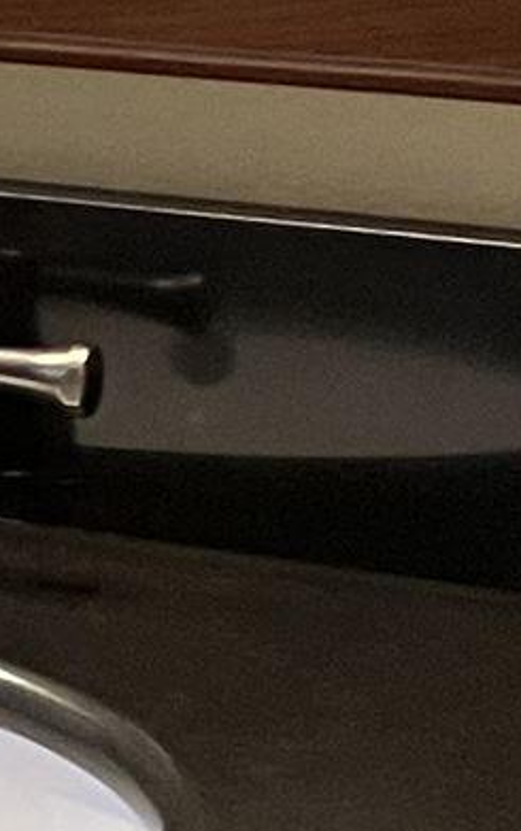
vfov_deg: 8.8
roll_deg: +4.0
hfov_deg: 4.8
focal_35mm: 233
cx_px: -2007
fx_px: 5284
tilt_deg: -9.8
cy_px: -344
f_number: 1.8
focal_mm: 3.99
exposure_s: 1/60
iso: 200
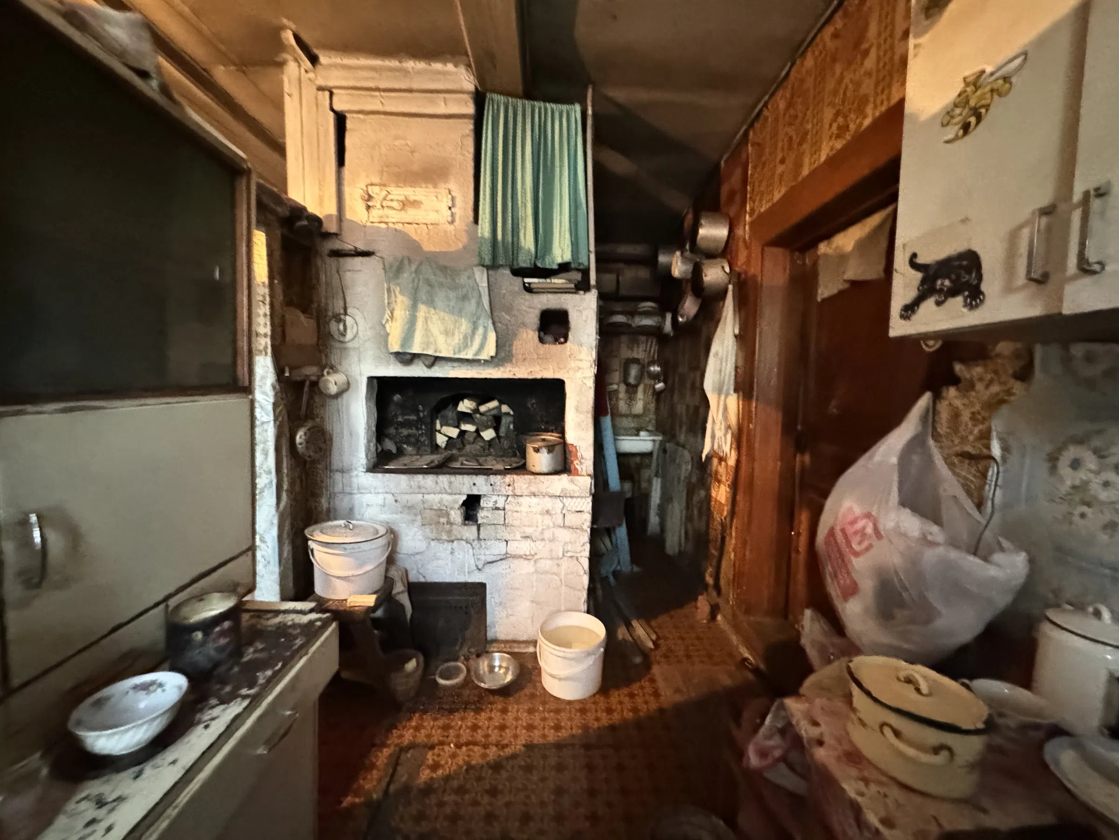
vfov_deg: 85.7
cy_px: 420
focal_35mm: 14
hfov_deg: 102.1
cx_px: 560
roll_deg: -3.4
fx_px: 453
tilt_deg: -3.6
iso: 2000
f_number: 2.2
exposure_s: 1/25
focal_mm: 2.22
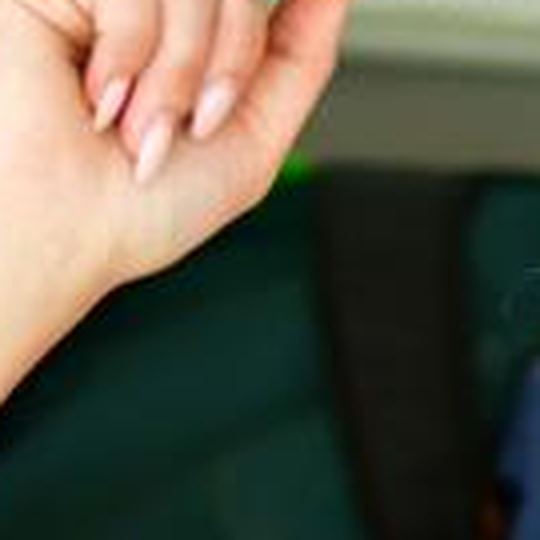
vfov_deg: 4.0
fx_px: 7695
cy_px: 836
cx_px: 1868
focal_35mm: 436
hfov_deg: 3.9
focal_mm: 60
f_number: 5.6
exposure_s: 1/100
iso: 1000
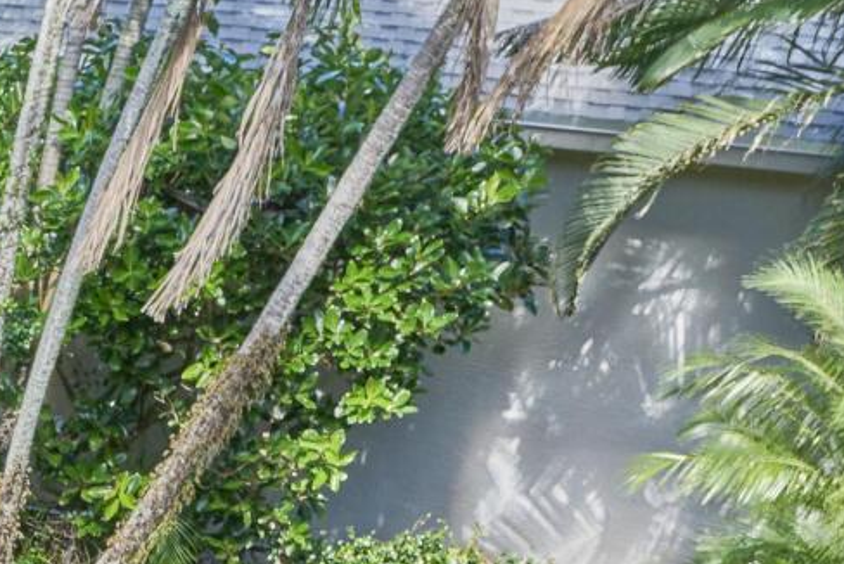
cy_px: 1106
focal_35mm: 86
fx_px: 2017
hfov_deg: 18.9
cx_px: -614
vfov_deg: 13.7
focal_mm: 14
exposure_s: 1/400
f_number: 8
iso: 800
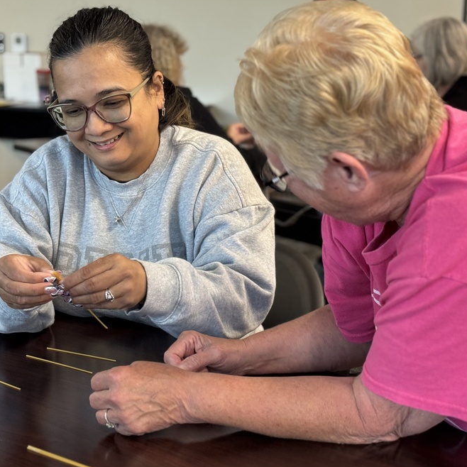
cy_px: 214
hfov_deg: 26.1
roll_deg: -1.1
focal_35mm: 66
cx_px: 237
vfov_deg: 26.1
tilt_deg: -10.9
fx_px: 1007
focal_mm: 6.76
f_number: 1.78
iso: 125
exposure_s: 1/60
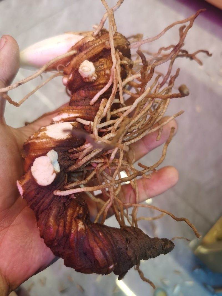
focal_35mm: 27
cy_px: 148
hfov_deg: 51.3
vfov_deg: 65.3
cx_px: 111
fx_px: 231
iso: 320
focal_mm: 5.56
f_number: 1.6
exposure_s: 1/33.3
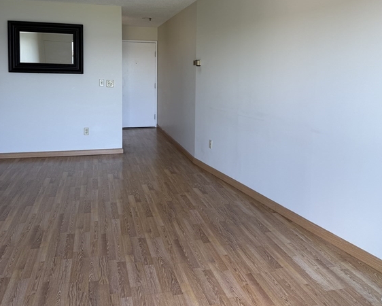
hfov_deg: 55.6
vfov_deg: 45.0
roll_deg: -1.7
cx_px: 189
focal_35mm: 32
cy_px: 99
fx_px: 362
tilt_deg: -4.2
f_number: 1.78
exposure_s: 1/121
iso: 64
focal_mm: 6.76
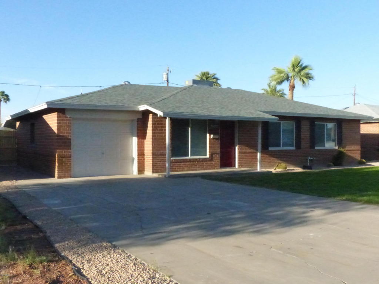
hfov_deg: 51.4
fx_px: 394
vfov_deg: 39.7
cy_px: 142
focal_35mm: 36
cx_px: 190
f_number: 8
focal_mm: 6.4
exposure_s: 1/4000
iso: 3200
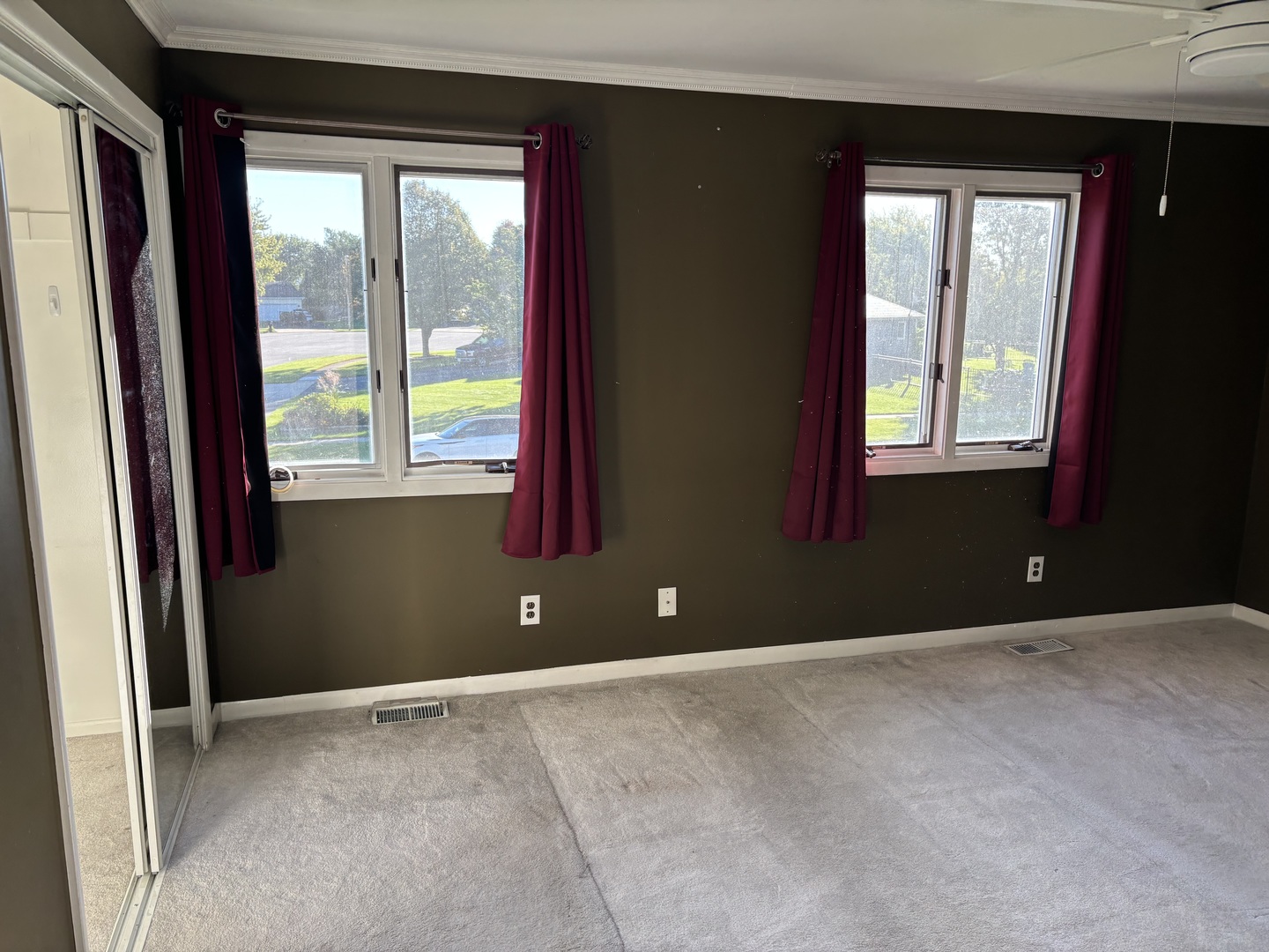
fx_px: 953
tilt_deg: -11.7
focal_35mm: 26
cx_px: 634
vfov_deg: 53.1
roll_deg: -0.6
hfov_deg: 67.3
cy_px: 476
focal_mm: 5.96
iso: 40
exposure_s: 1/121
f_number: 1.6
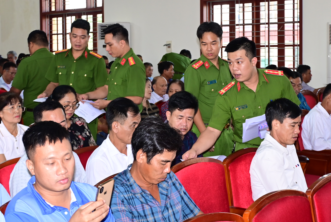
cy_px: 97
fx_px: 607
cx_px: 182
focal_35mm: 66
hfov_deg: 30.5
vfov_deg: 20.6
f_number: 4.2
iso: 1250
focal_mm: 35
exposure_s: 1/200
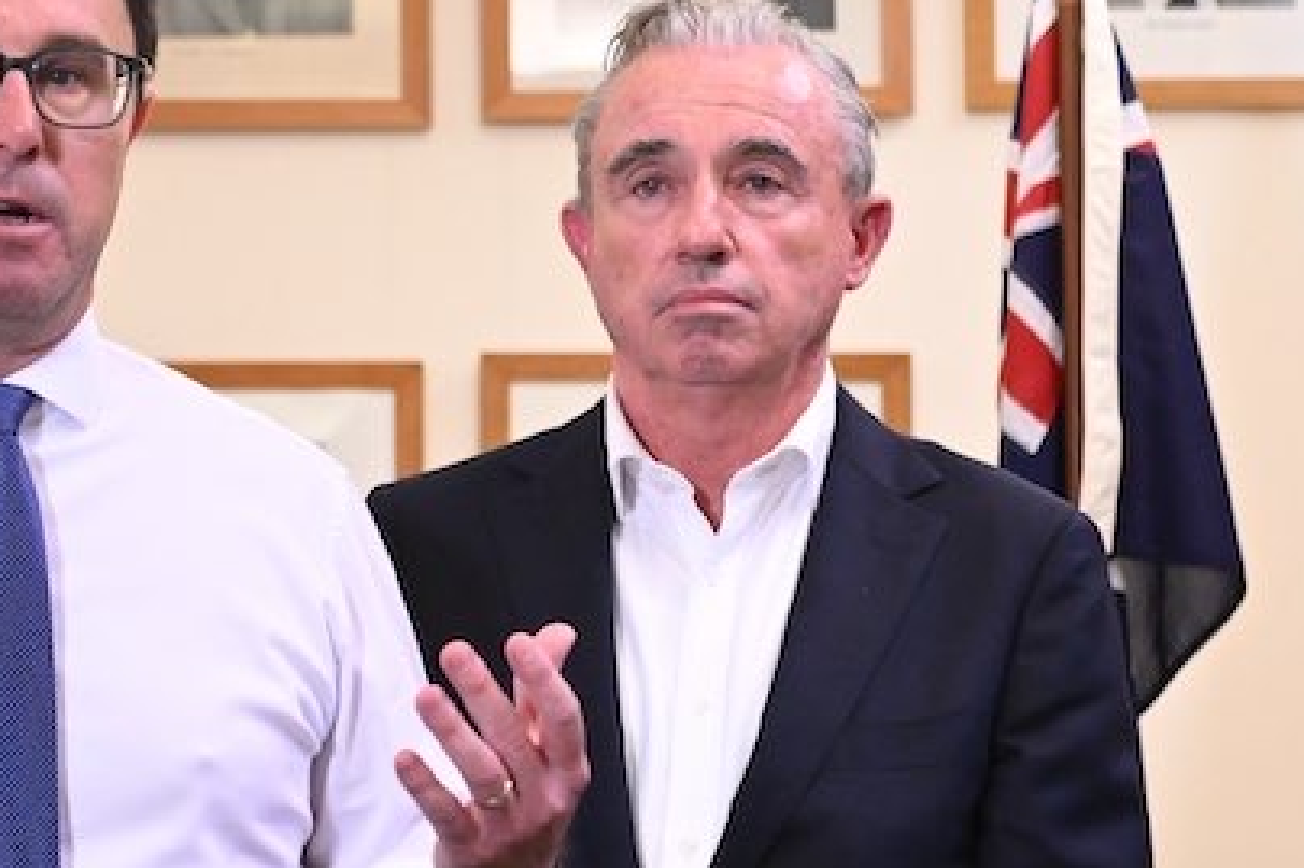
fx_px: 2824
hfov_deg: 24.3
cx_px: -116
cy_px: 600
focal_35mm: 78
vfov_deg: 17.4
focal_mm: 35
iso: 2000
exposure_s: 1/400
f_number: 2.8
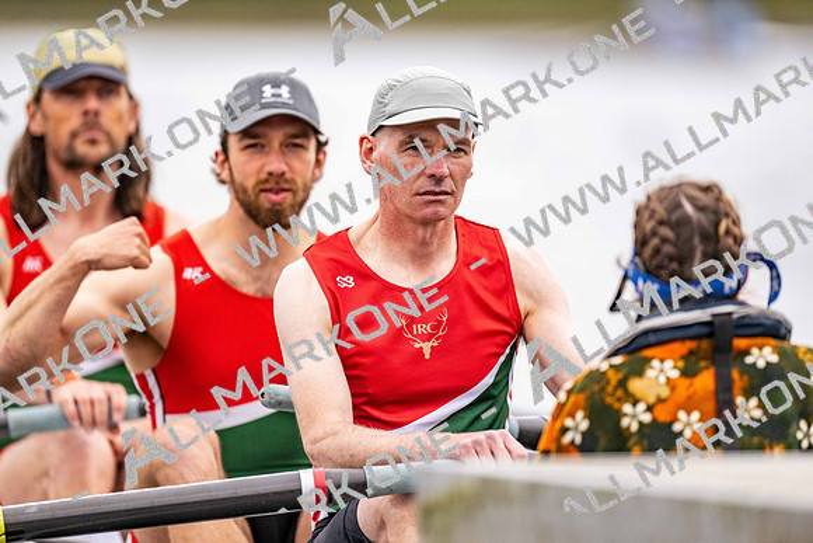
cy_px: 272
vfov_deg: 2.3
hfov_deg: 3.4
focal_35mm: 600
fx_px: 13553
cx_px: 406
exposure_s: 1/2500
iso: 1600
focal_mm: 600
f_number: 4
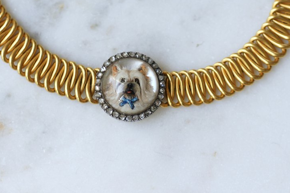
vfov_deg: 7.8
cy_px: 61
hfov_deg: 11.7
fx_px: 1410
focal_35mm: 175
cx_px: 137
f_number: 3.2
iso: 200
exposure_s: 1/125
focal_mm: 70
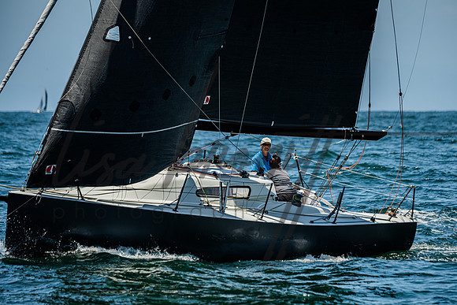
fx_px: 3555
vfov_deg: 4.9
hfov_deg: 7.4
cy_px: 153
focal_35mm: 280
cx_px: 238
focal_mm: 260
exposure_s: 1/800
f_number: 5.6
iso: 320
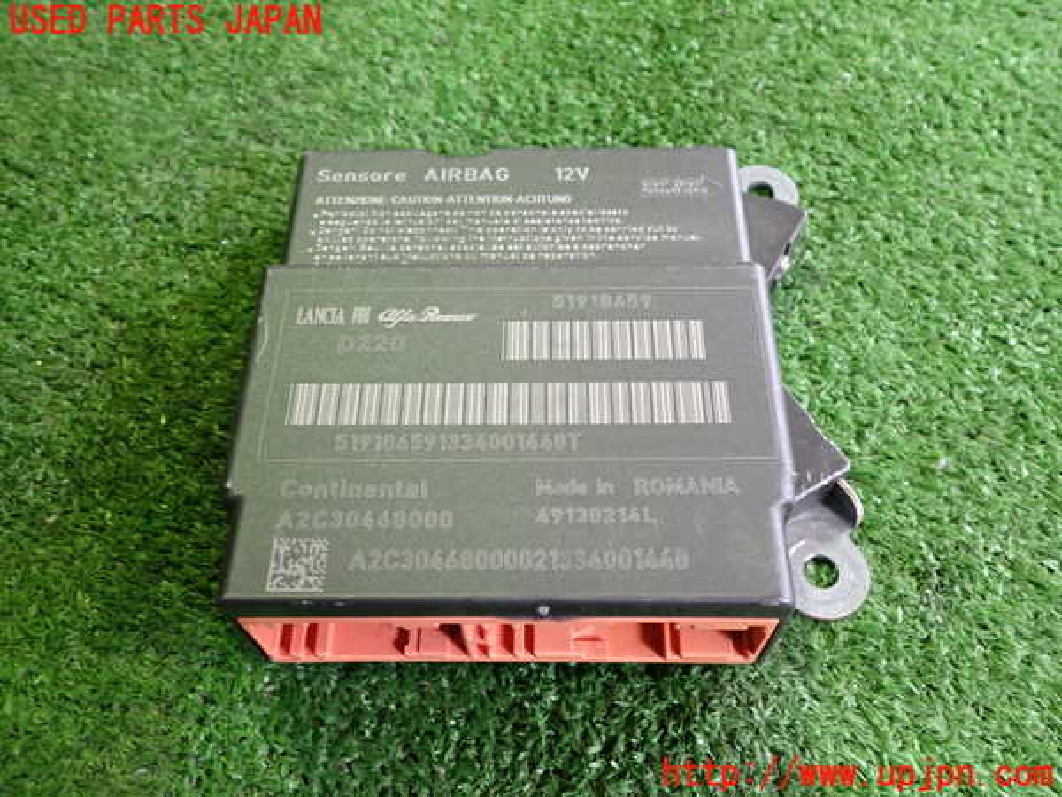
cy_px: 398
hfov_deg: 60.0
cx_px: 531
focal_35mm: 30
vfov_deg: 46.8
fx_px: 920
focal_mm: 5.4
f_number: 2.3
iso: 320
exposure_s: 1/30
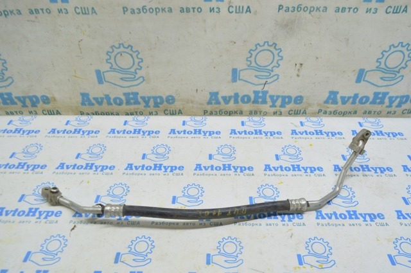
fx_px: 308
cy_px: 136
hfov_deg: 67.4
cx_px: 206
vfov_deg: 47.8
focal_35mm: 27
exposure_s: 1/20
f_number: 5.6
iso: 400
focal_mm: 18
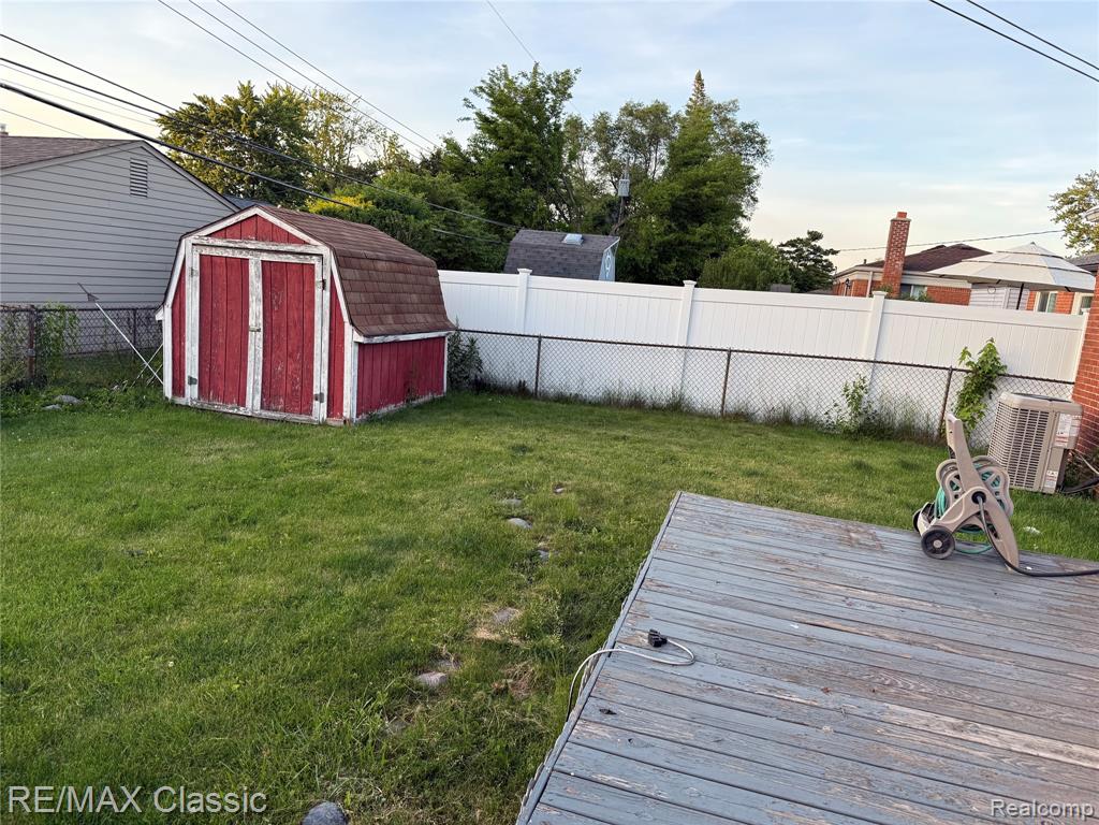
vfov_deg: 56.8
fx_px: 762
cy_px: 412
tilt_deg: -10.0
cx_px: 550
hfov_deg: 71.6
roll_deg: -5.8
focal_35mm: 24
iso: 100
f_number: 1.78
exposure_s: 1/232
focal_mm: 6.76
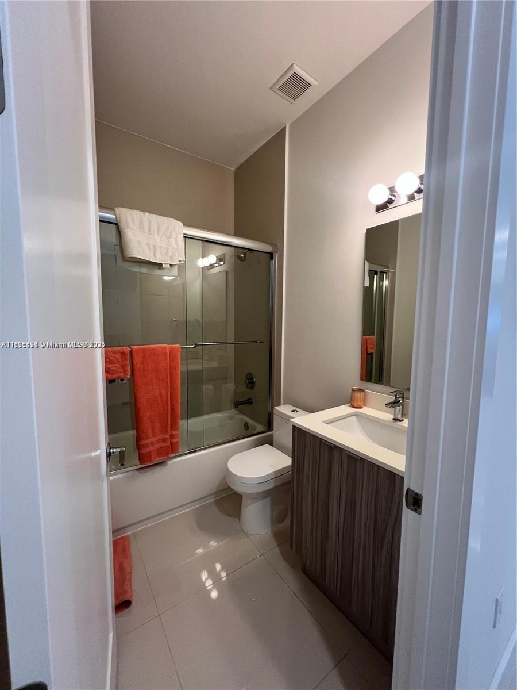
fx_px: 259
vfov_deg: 106.2
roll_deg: +0.0
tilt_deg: -4.6
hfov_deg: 89.9
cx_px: 258
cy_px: 345
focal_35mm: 13
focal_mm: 1.57
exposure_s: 1/60
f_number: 1.8
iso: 160
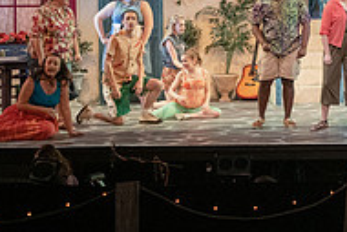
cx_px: 415
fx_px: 1235
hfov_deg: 15.4
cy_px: 47
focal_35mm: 128
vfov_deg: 10.7
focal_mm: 42
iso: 4000
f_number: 3.2
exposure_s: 1/320
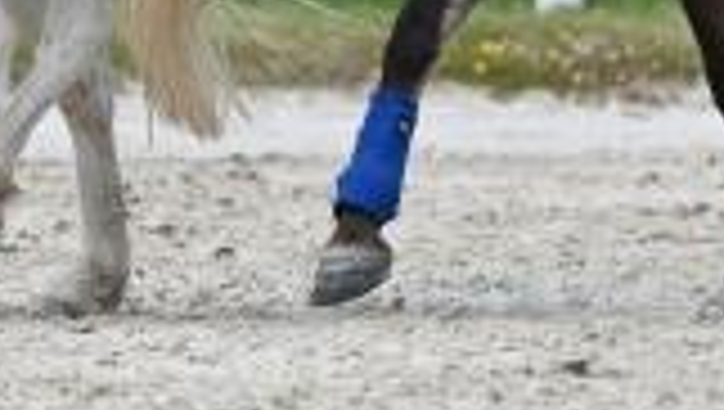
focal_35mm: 1352
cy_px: -342
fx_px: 25985
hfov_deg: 1.6
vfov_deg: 0.9
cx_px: -103
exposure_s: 1/1250
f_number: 5.6
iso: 280
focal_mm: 260
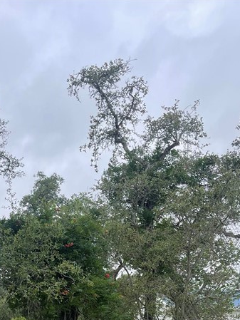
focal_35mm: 57
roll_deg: -0.3
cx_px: 28
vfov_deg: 29.9
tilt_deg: -3.9
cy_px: 363
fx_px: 527
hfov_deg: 25.0
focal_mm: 5.1
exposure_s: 1/916
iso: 32
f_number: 1.6
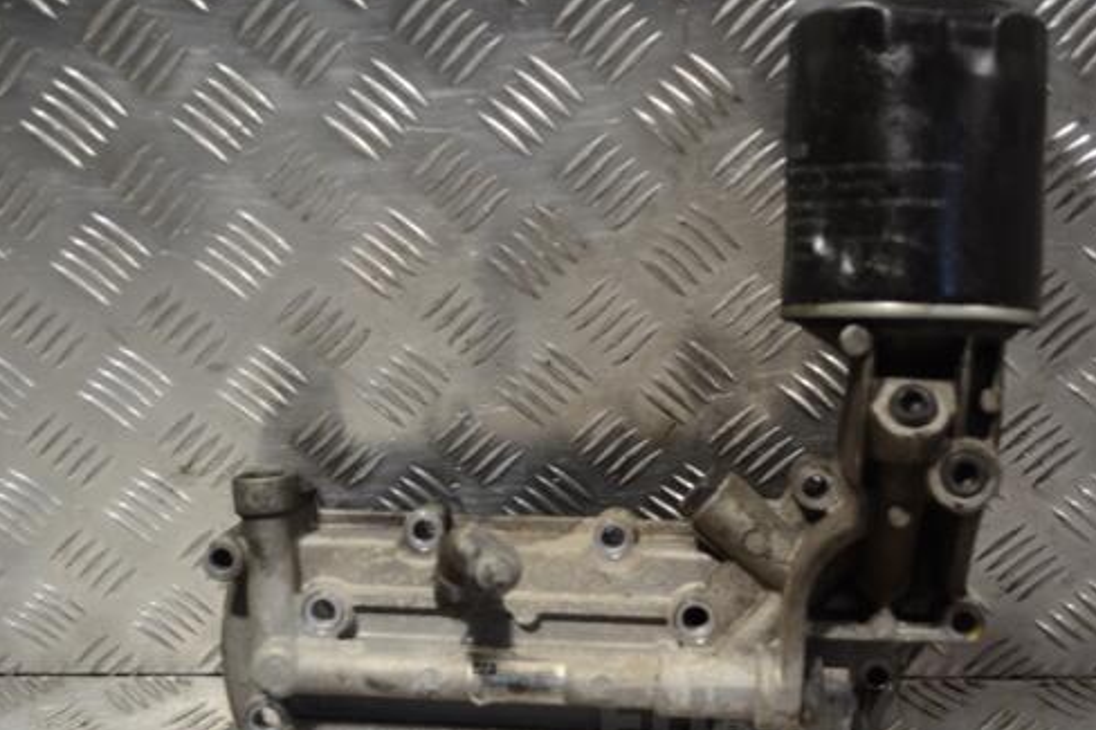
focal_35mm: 59
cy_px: 422
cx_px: 559
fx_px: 1796
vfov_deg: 23.0
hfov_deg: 33.9
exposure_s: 1/30
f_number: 4.8
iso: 125
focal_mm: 32
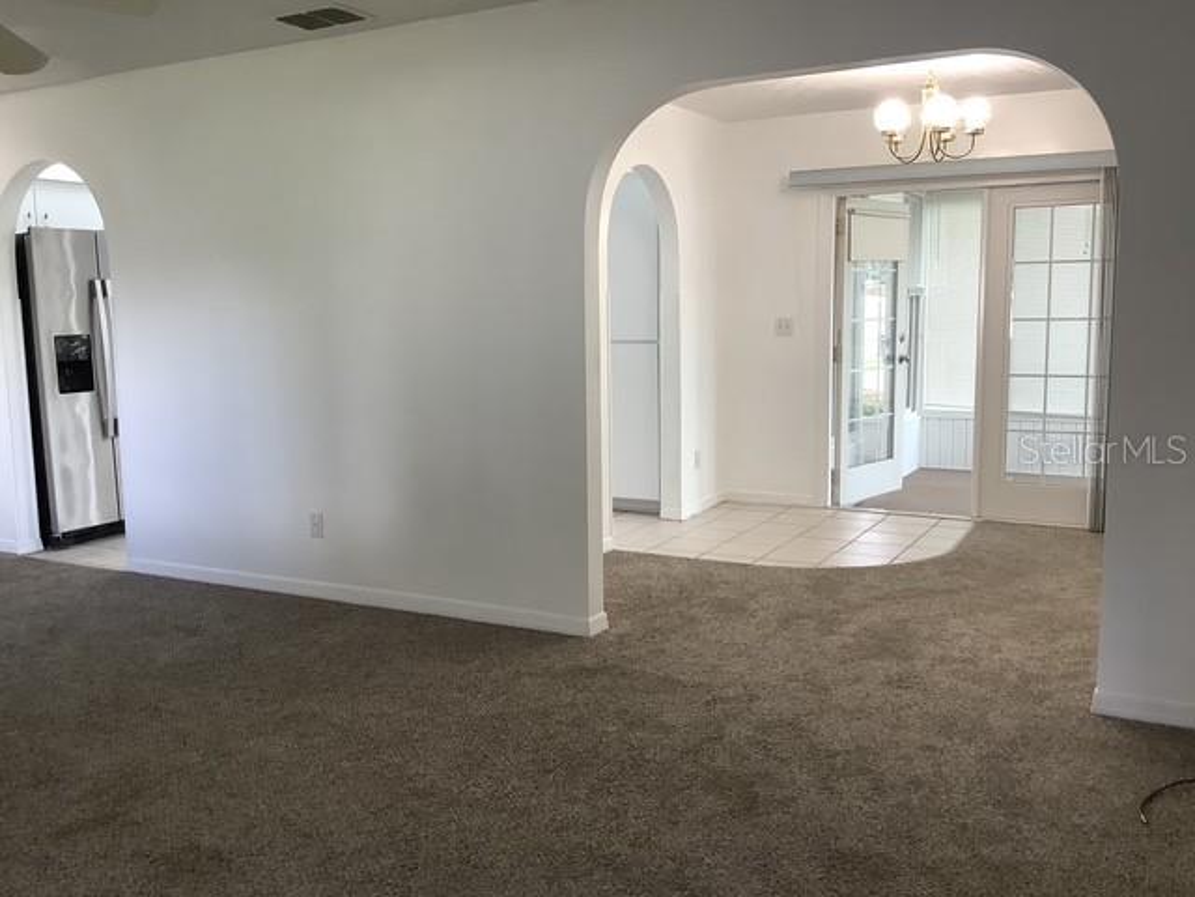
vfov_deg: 45.4
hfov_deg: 58.4
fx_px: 1070
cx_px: 598
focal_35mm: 31
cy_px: 448
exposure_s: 1/60
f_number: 2.4
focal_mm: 3.3
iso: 80
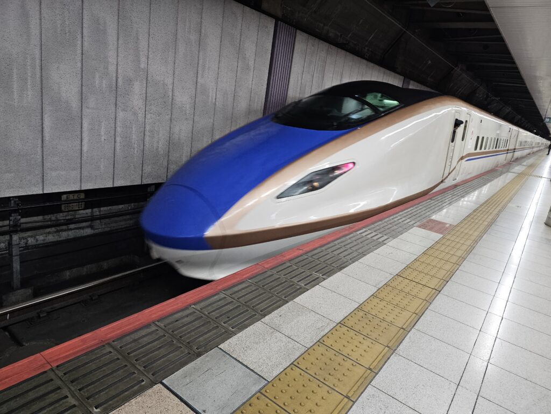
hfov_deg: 73.9
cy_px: 207
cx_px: 276
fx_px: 366
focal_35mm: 23
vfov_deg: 58.9
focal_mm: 6.3
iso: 320
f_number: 1.7
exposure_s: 1/120
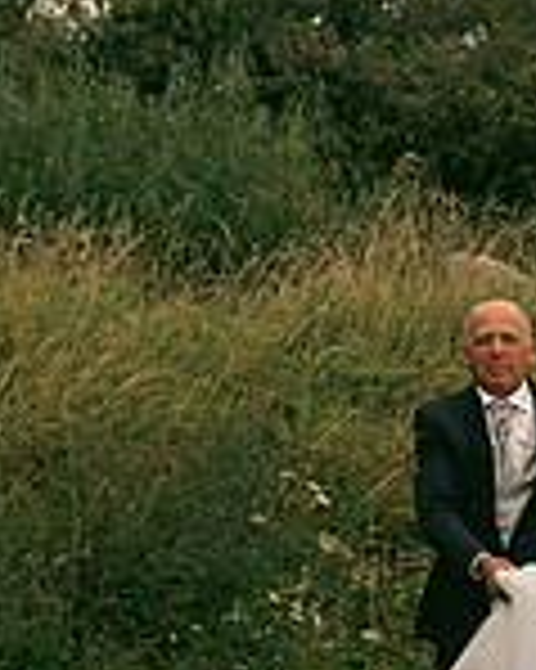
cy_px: 308
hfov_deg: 10.1
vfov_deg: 13.2
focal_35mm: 146
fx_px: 2898
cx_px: 905
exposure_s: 1/1000
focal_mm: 40
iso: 160
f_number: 3.5
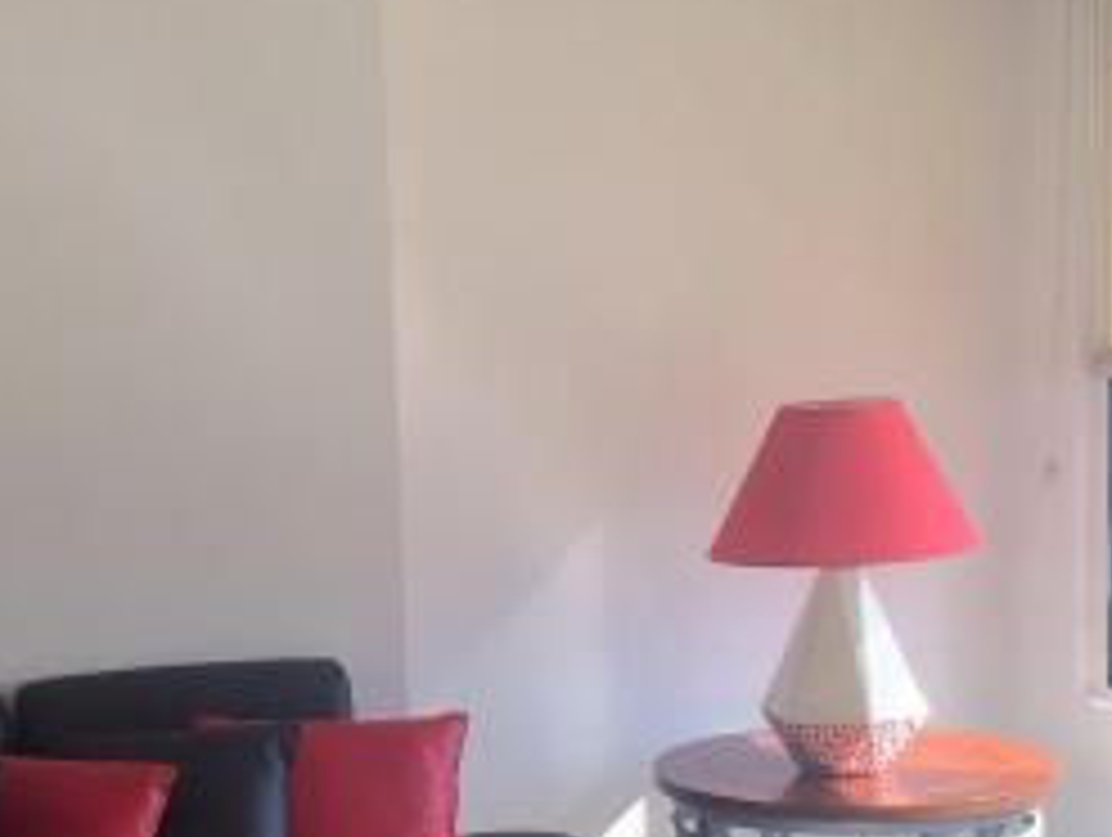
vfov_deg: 19.5
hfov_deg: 25.2
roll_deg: +1.3
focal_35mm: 75
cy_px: 688
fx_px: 2413
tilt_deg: -9.3
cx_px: 135
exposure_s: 1/140
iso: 32
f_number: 2.2
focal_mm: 4.15
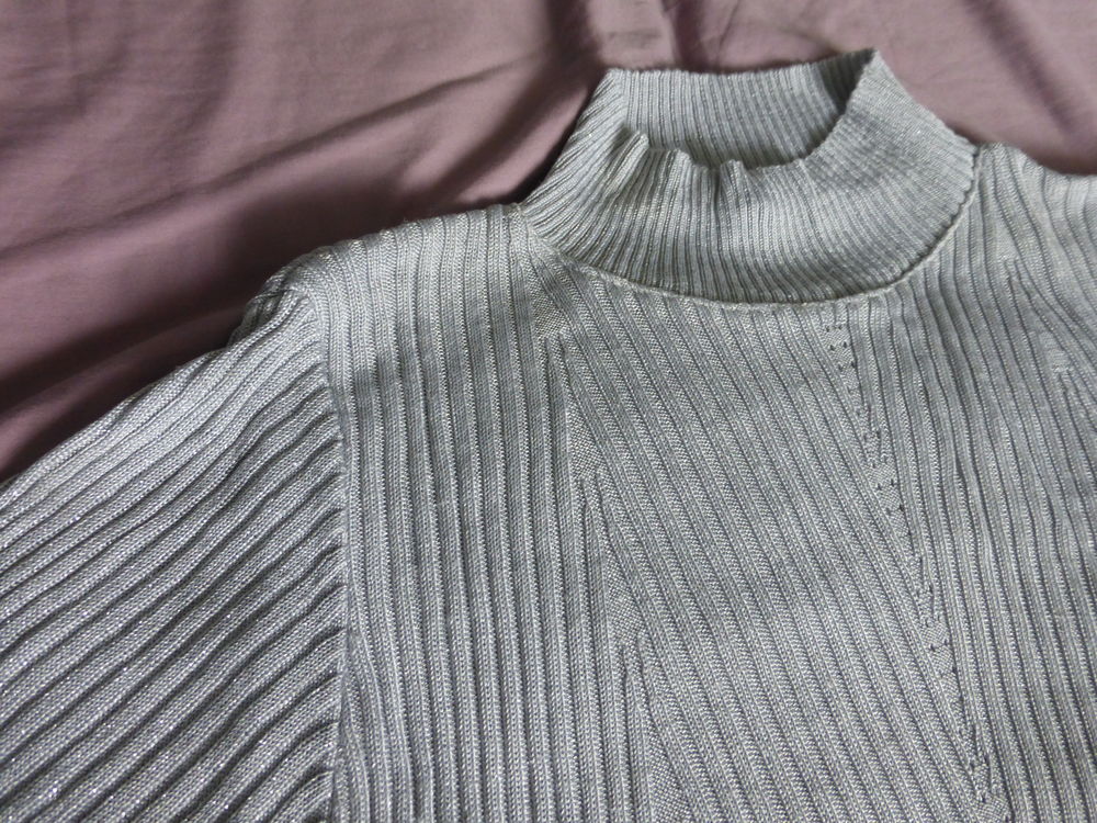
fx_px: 792
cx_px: 548
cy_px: 412
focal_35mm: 25
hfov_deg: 69.4
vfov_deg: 54.9
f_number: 3.3
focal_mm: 4.3
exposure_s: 1/40
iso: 400
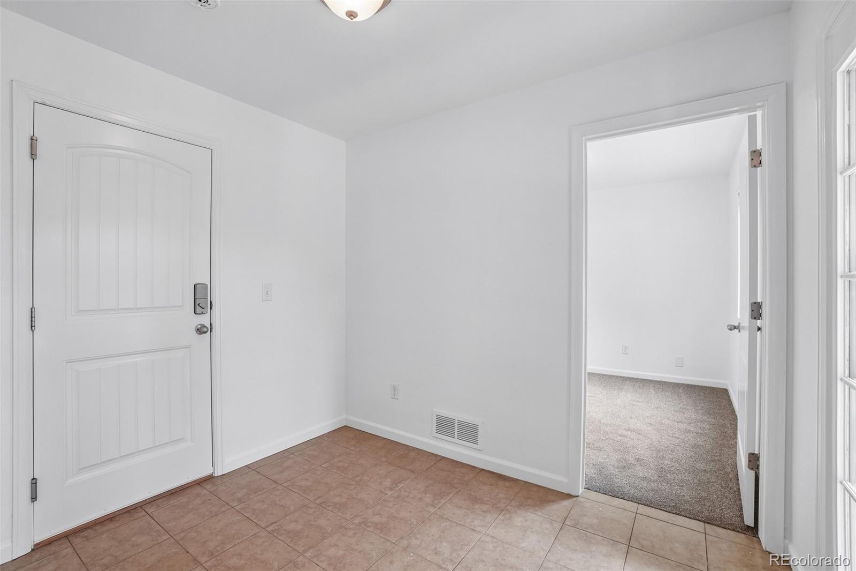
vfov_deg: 77.3
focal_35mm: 15
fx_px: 357
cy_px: 286
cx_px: 428
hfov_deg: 100.4
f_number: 8
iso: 400
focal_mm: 10
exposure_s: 1/25
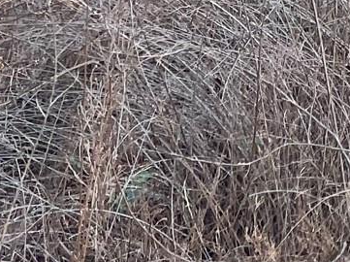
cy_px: -475
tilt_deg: -2.3
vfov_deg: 8.9
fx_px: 1434
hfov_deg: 11.0
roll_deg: -0.5
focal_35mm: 142
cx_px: 919
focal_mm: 5.1
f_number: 1.6
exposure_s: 1/223
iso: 32
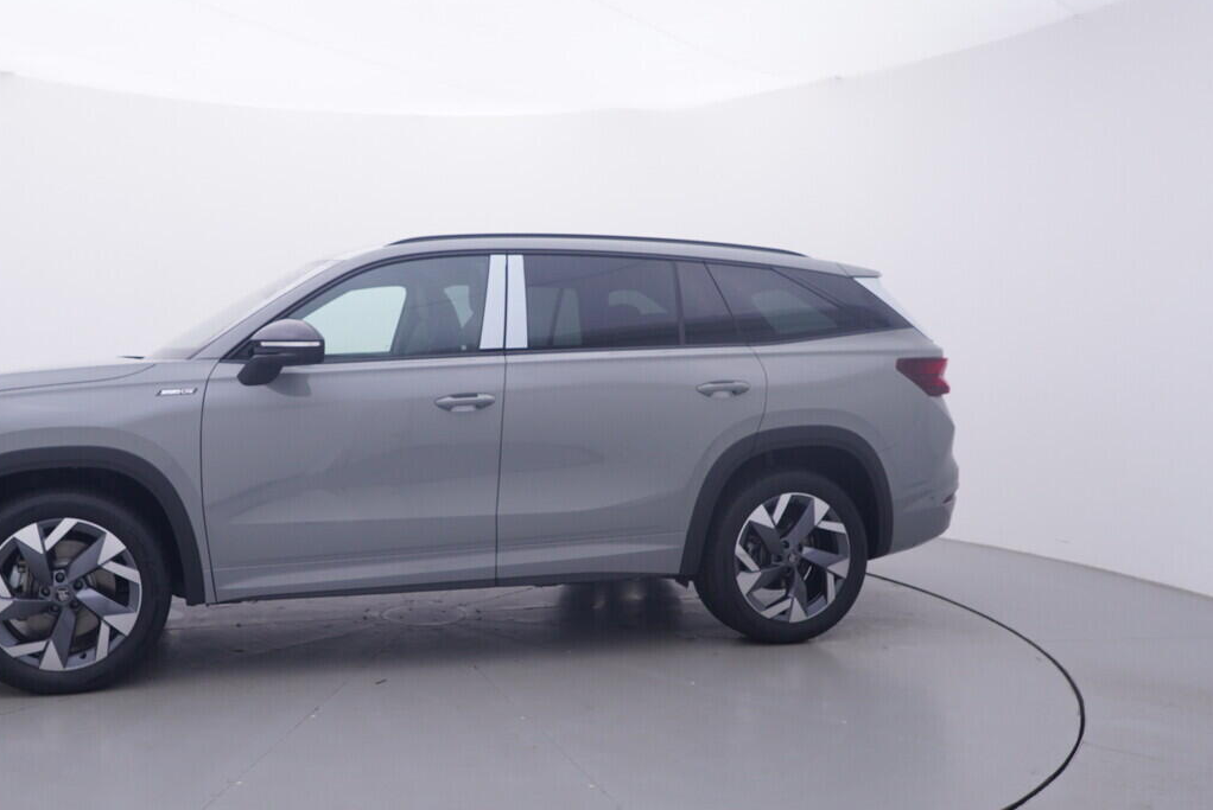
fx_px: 1069
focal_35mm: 32
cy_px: 403
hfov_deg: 58.0
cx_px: 419
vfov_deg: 41.5
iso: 200
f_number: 5
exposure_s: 1/80
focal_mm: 15
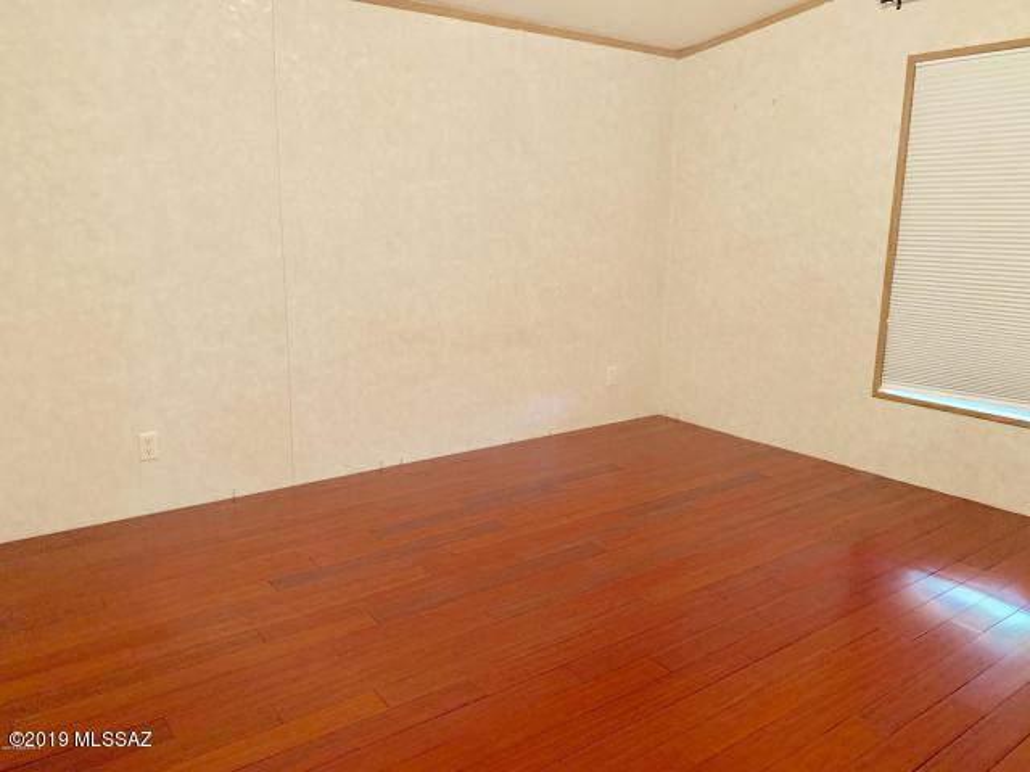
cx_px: 515
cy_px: 386
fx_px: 774
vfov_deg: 53.1
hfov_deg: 67.3
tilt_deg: -10.9
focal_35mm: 26
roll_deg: -1.0
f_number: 1.8
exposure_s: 1/30
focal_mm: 4.25
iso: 500
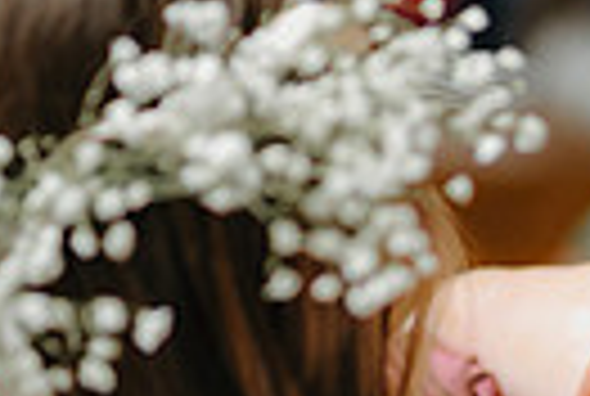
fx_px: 6160
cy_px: 448
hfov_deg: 5.5
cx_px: 631
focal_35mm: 375
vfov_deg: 3.7
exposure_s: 1/200
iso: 100
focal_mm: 85
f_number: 2
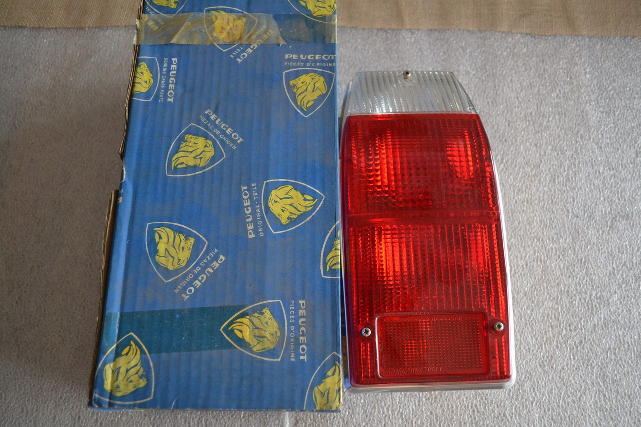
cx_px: 320
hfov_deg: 61.9
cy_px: 214
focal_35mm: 30
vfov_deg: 43.6
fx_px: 534
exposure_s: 1/60
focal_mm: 20
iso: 1600
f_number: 3.8
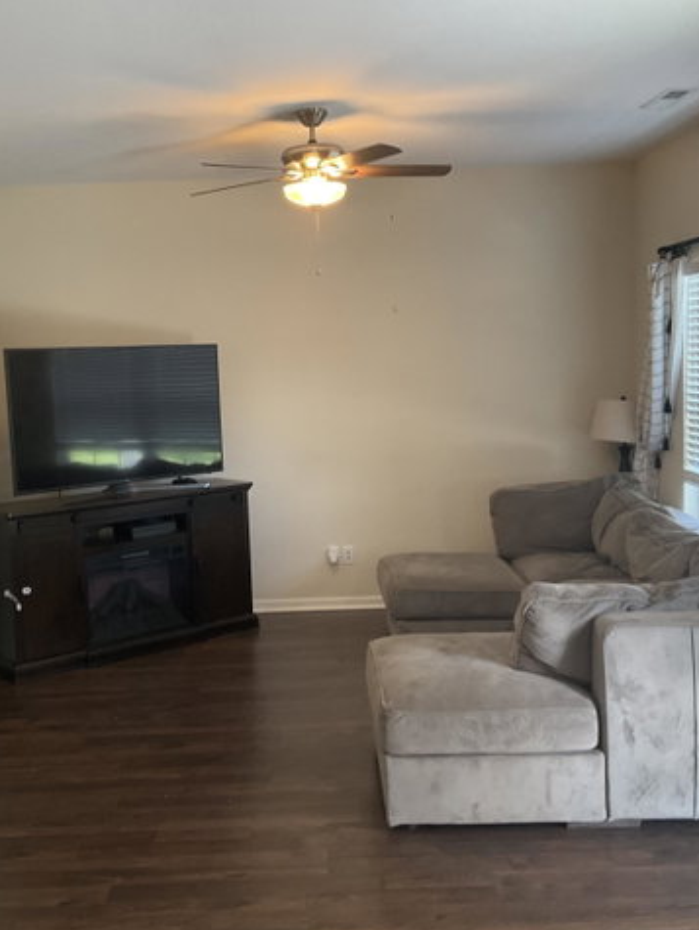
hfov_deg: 36.8
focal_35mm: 39
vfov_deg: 47.8
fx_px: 1049
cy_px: 466
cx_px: 304
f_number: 1.8
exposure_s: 1/60
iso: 80
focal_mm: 3
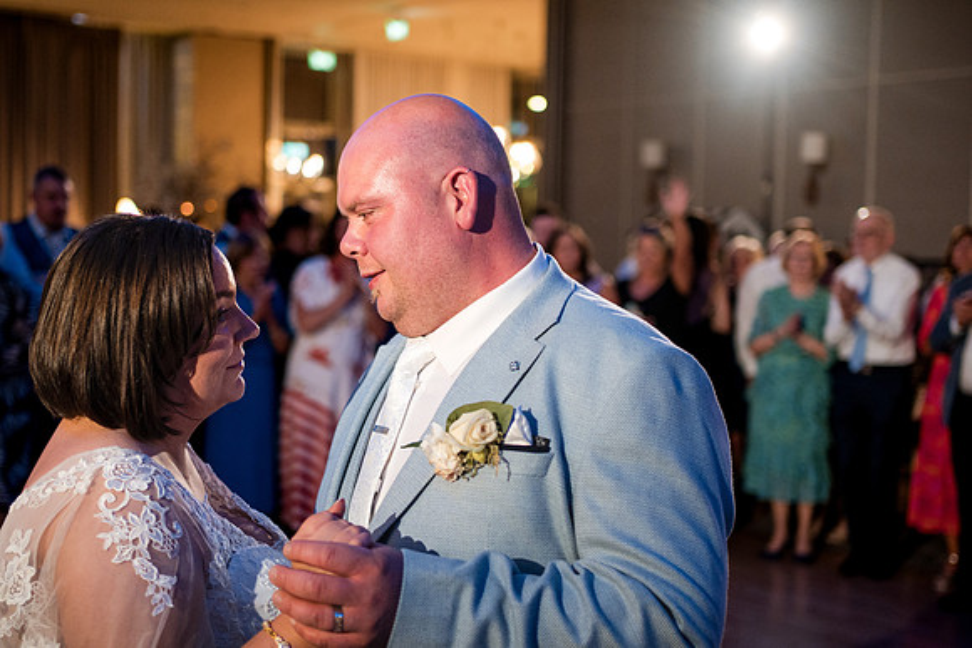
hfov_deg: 38.2
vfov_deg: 26.0
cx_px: 486
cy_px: 324
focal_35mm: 52
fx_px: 1404
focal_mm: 35
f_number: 1.8
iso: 1600
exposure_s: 1/250
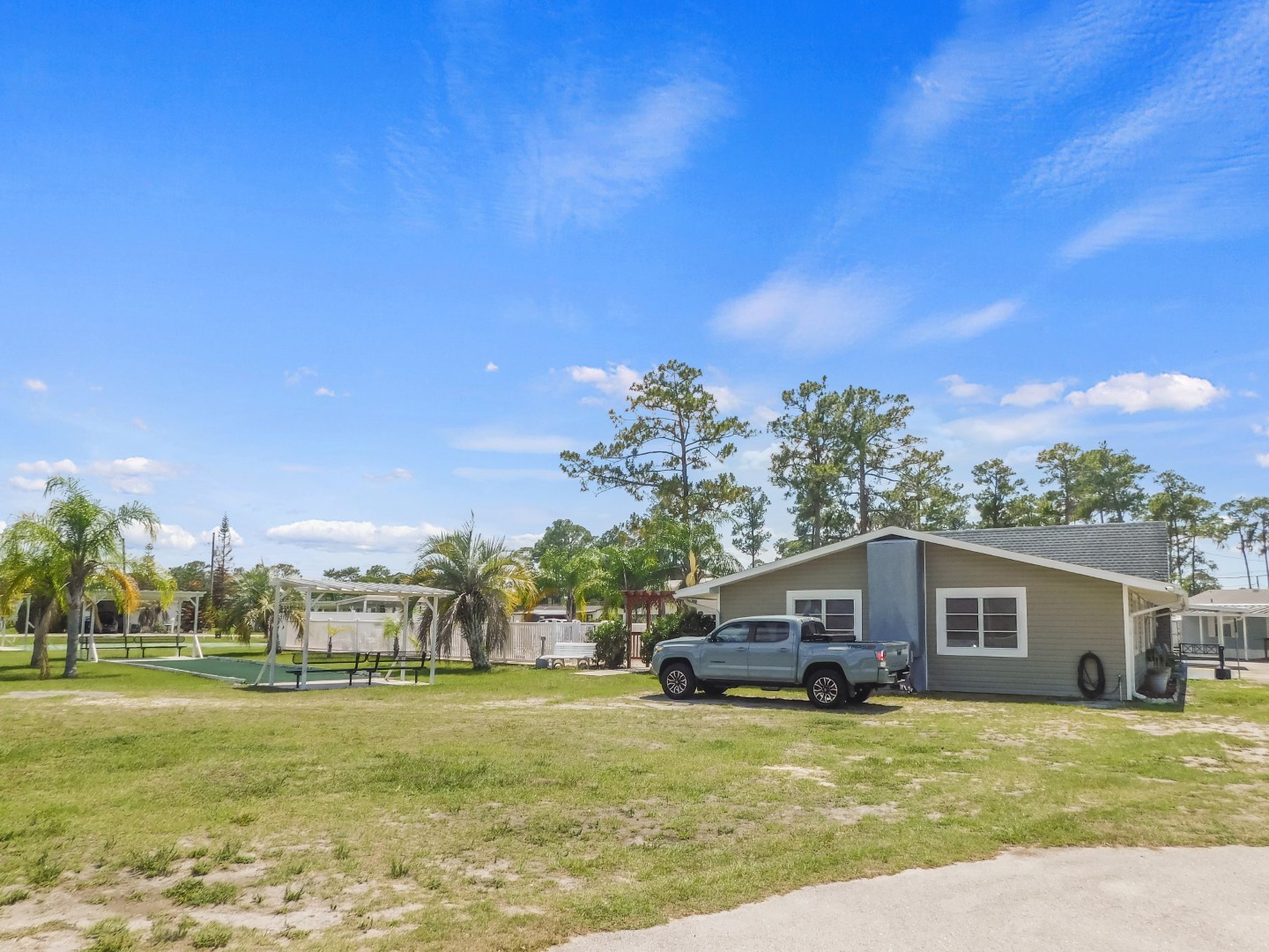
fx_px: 843
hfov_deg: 73.9
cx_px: 634
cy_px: 476
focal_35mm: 23
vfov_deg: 58.9
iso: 125
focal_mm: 4
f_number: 6
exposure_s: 1/500
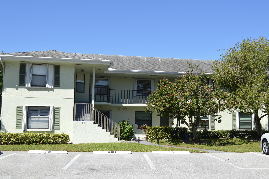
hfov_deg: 46.4
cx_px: 134
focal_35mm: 42
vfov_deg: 31.8
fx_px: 314
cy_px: 90
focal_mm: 28
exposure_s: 1/250
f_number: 8
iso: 100
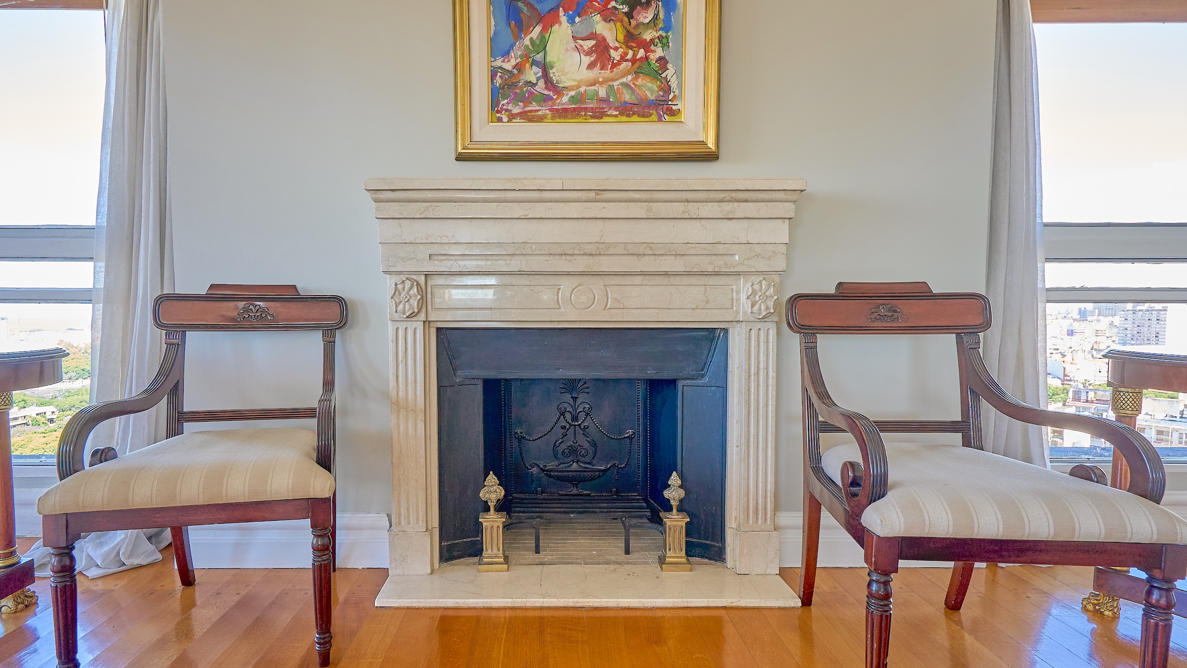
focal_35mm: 17
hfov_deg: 95.9
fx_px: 535
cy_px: 370
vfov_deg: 63.8
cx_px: 594
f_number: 8
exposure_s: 1/50
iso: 400
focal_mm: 16
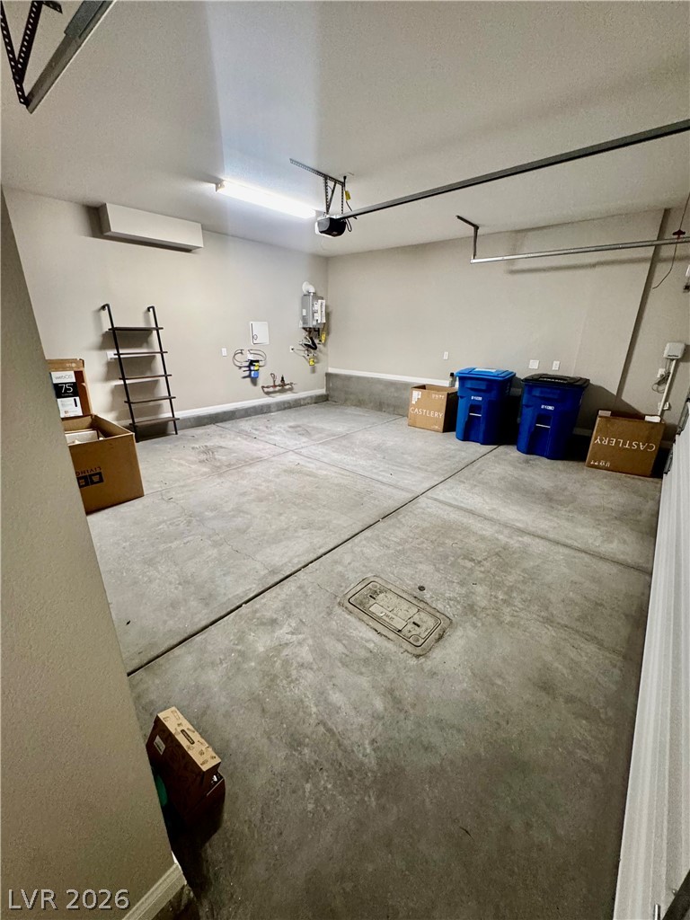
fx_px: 372
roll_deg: -1.1
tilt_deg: -20.9
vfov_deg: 102.1
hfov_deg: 85.7
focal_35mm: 14
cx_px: 345
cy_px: 460
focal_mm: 2.22
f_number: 2.2
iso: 500
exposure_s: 1/30
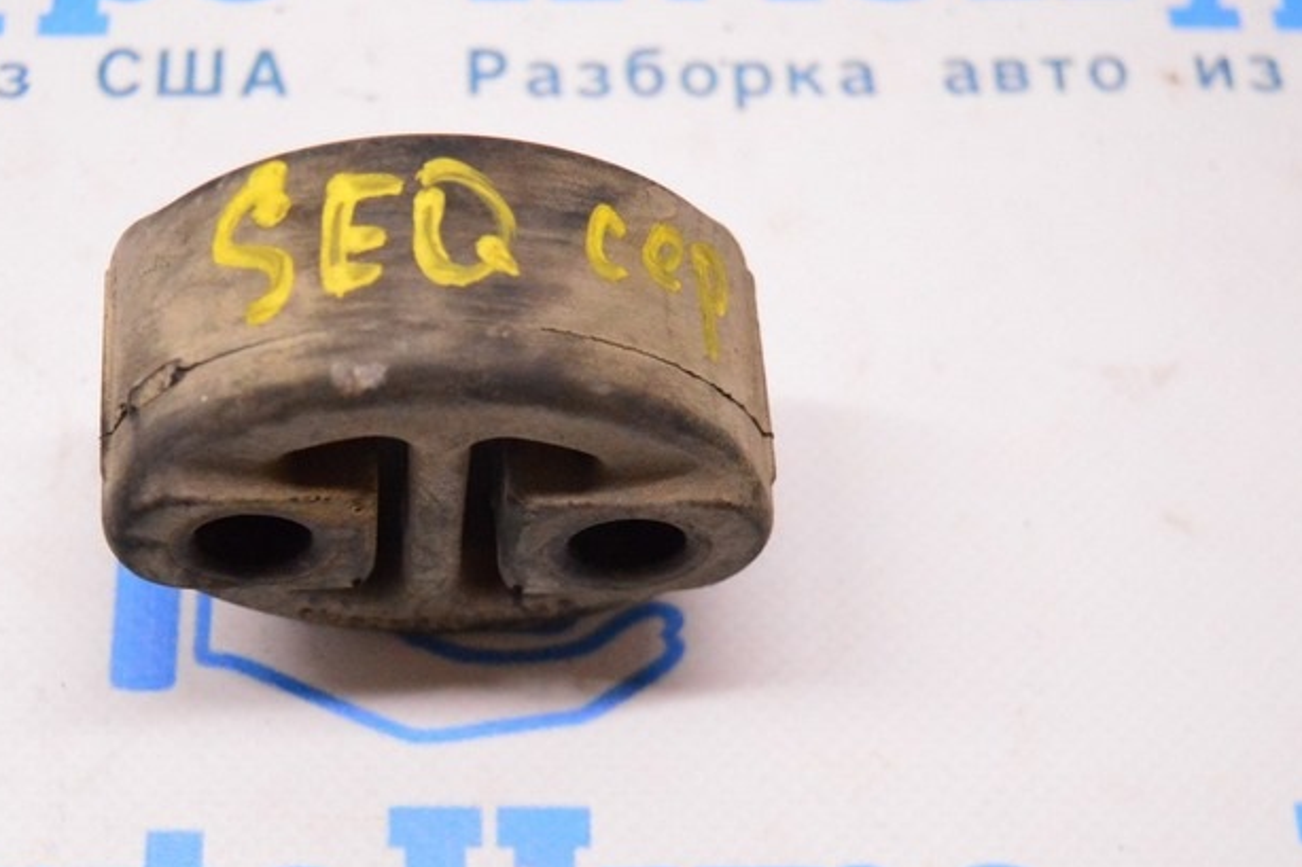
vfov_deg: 19.4
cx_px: 411
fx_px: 2531
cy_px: 510
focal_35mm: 70
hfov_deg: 28.6
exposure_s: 1/320
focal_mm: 28
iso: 3200
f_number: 4.2
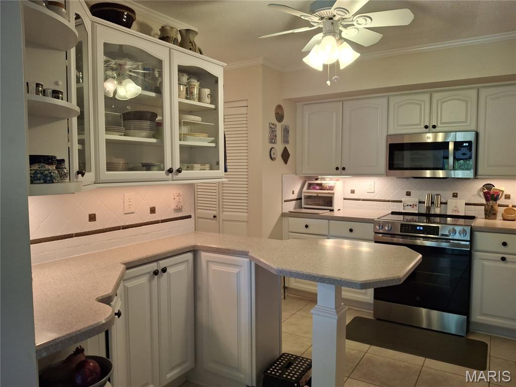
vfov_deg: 54.9
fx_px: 373
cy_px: 194
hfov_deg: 69.4
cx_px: 258
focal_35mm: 25
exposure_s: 1/60
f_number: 1.8
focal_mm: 4.69
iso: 200
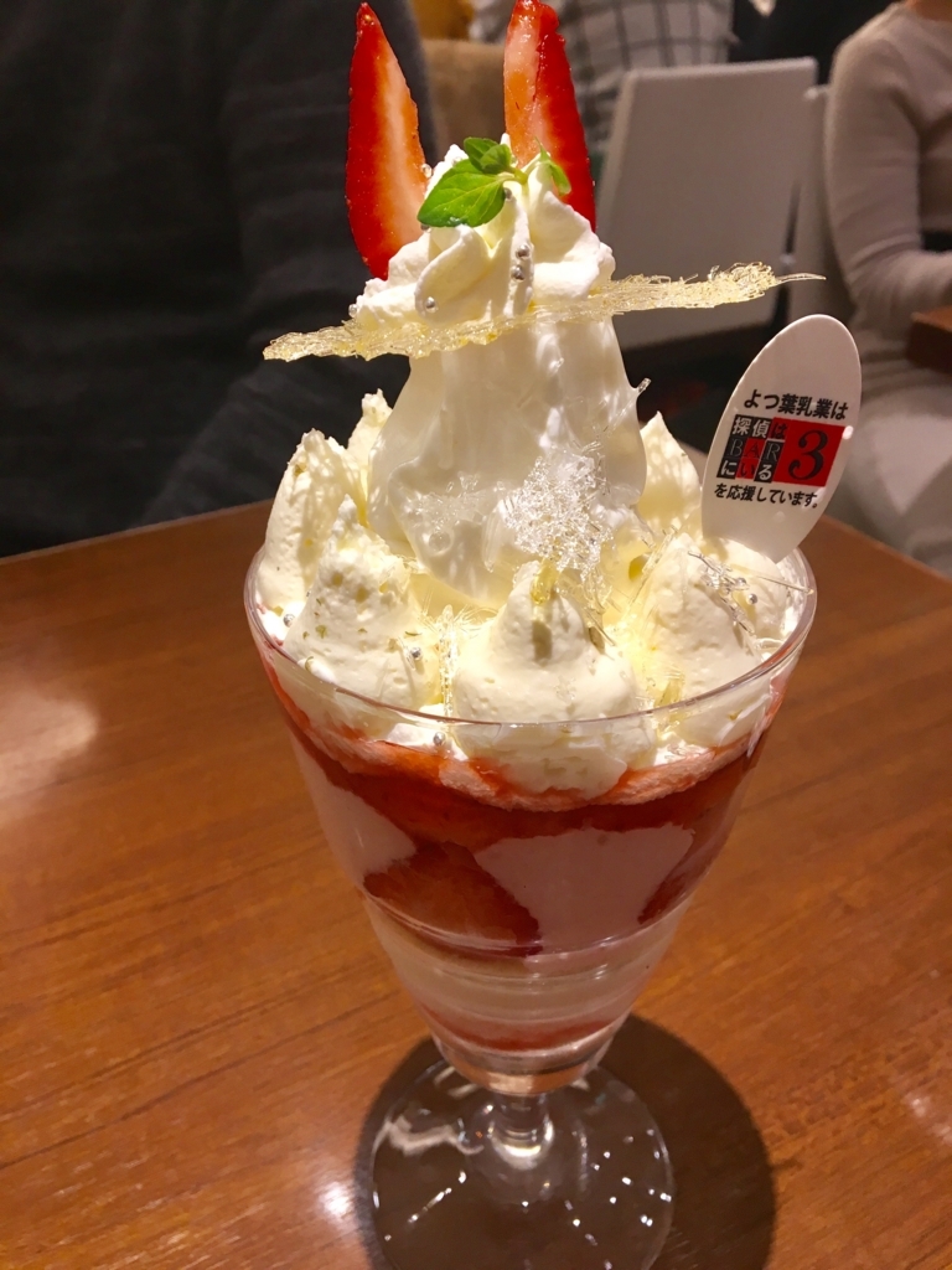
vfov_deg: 61.7
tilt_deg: -31.4
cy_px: 635
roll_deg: +1.6
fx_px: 1063
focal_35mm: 29
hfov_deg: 48.2
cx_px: 476
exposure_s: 1/33
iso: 64
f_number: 2.2
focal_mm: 4.15
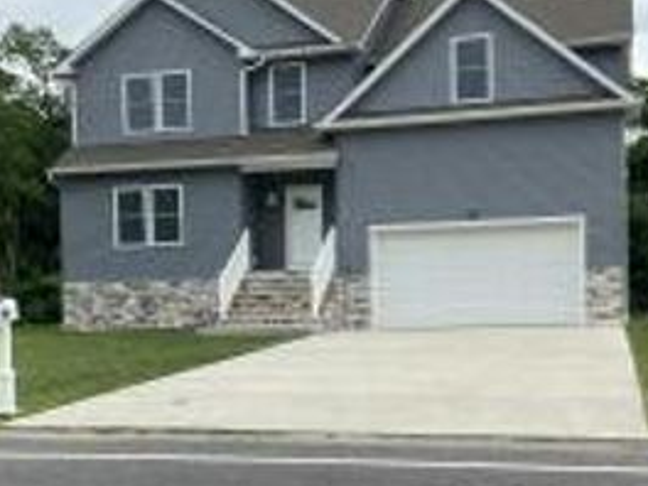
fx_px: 992
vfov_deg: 27.3
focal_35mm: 53
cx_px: 317
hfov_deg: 36.2
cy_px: 333
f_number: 1.8
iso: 32
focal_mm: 3.99
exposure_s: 1/694
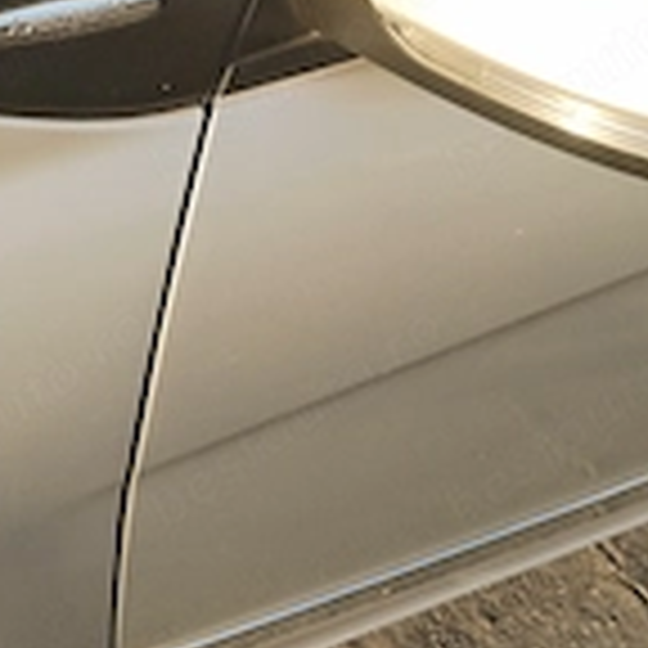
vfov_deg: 24.0
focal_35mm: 71
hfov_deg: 24.1
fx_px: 1504
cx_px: 176
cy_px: 153
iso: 100
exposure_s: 1/288
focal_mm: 4.75
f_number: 1.8
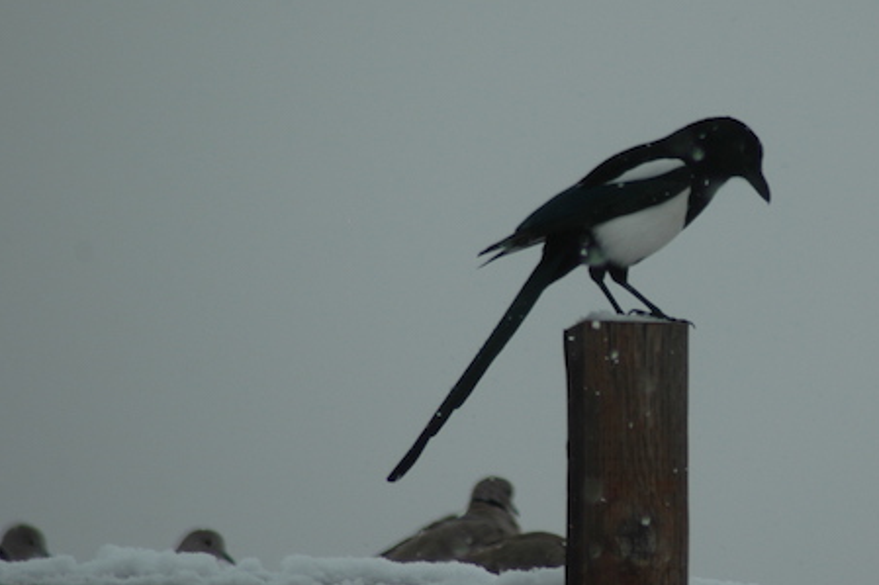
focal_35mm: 761
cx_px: 679
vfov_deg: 1.8
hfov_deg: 2.7
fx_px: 18573
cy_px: 193
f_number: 5.6
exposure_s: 1/1000
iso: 200
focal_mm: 300
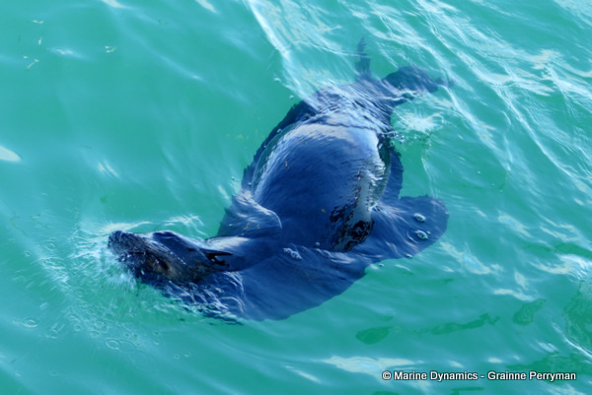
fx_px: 1810
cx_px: 296
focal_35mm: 110
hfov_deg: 18.6
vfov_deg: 12.5
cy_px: 198
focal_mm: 39.97
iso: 125
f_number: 3.9
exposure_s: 1/125
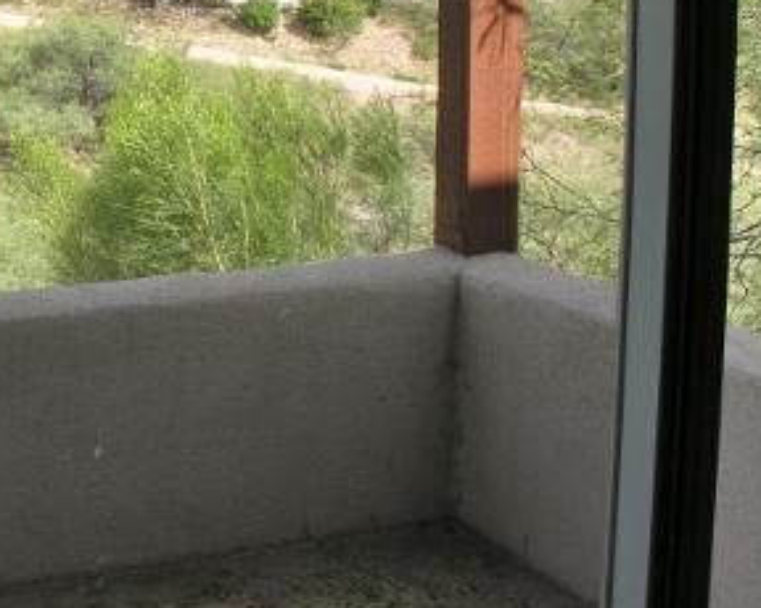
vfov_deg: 20.0
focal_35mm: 76
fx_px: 1711
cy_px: 153
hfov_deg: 24.3
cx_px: 53
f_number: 4.5
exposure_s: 1/130
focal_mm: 8.9
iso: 50
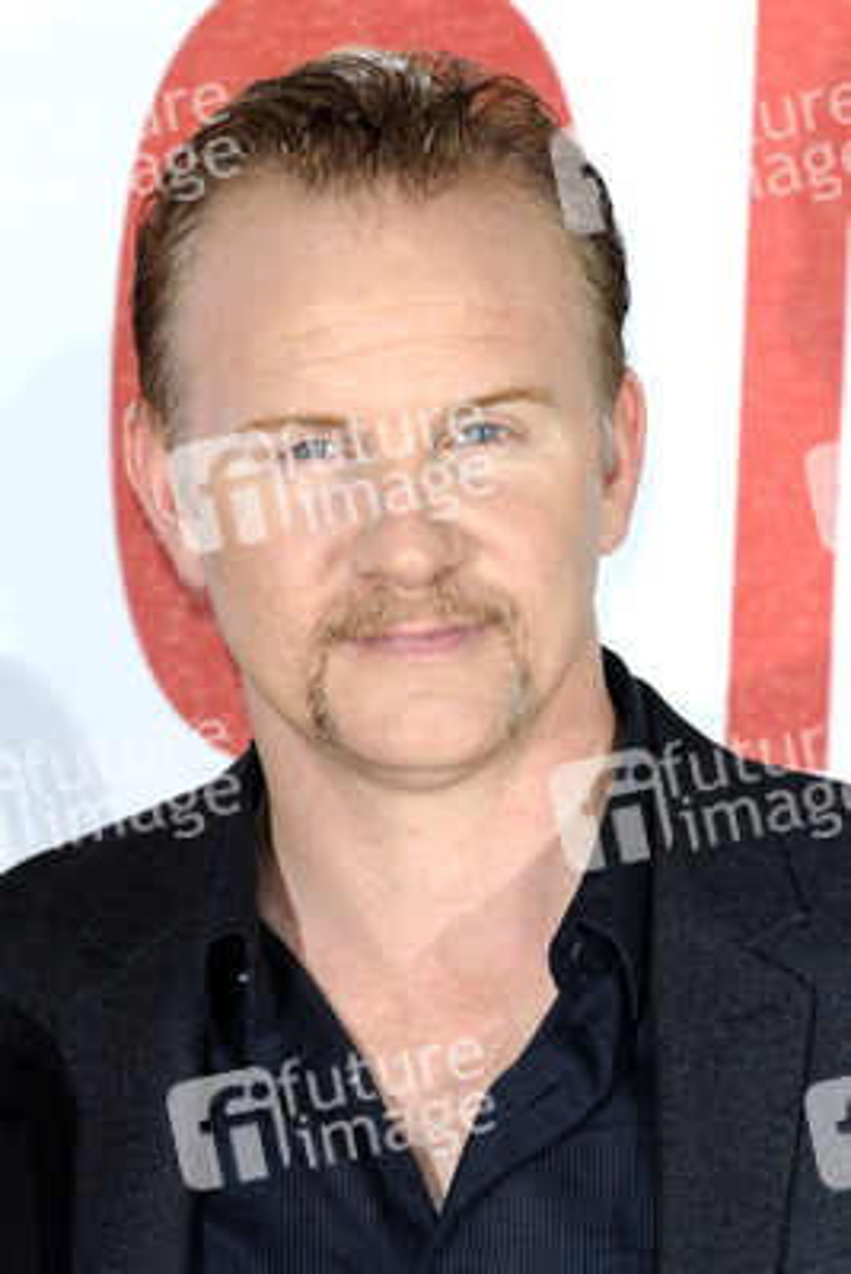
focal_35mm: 300
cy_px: 637
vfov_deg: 6.9
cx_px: 426
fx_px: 10627
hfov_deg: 4.6
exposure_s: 1/200
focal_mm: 200
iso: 320
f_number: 5
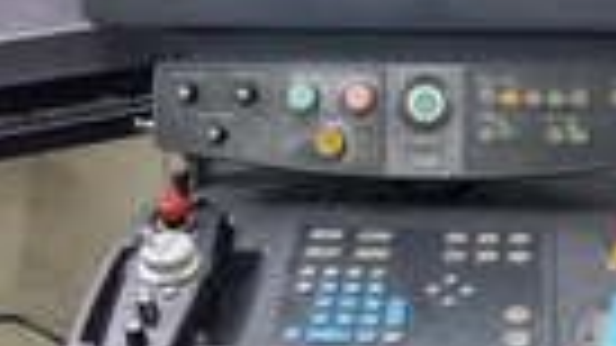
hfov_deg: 28.7
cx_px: 441
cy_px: 198
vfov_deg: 16.5
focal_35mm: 73
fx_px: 1192
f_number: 1.8
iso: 250
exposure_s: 1/120
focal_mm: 5.4
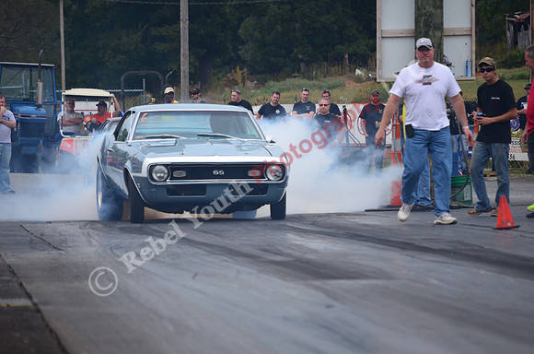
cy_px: 177
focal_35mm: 300
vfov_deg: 4.6
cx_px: 267
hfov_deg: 6.9
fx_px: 4440
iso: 1000
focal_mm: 200
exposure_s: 1/2500
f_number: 6.3
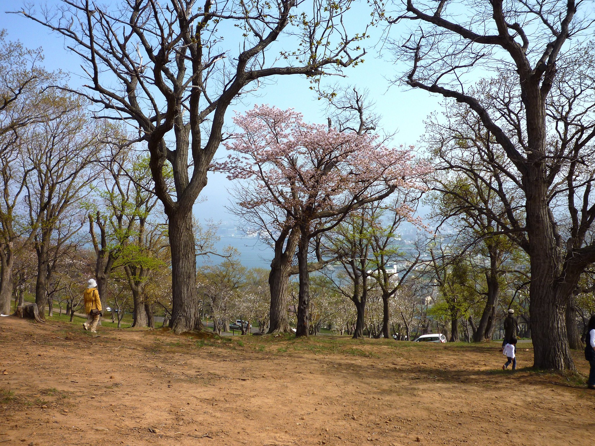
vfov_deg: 46.8
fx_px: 516
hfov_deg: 60.0
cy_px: 223
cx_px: 298
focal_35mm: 30
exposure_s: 1/640
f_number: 4
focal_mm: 5.3
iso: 80
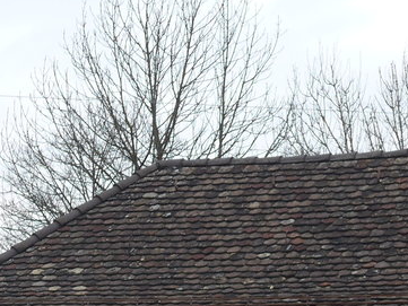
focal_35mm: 153
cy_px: 297
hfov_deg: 12.9
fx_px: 1804
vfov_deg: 9.6
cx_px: 206
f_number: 3
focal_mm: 9.5
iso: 80
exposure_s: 1/250
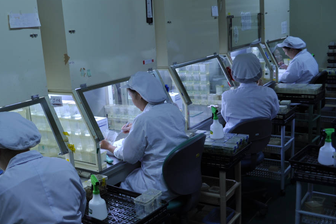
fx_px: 401
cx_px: 102
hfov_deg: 44.5
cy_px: 125
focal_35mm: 43
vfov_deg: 31.1
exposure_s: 1/50
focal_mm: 20
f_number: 3.8
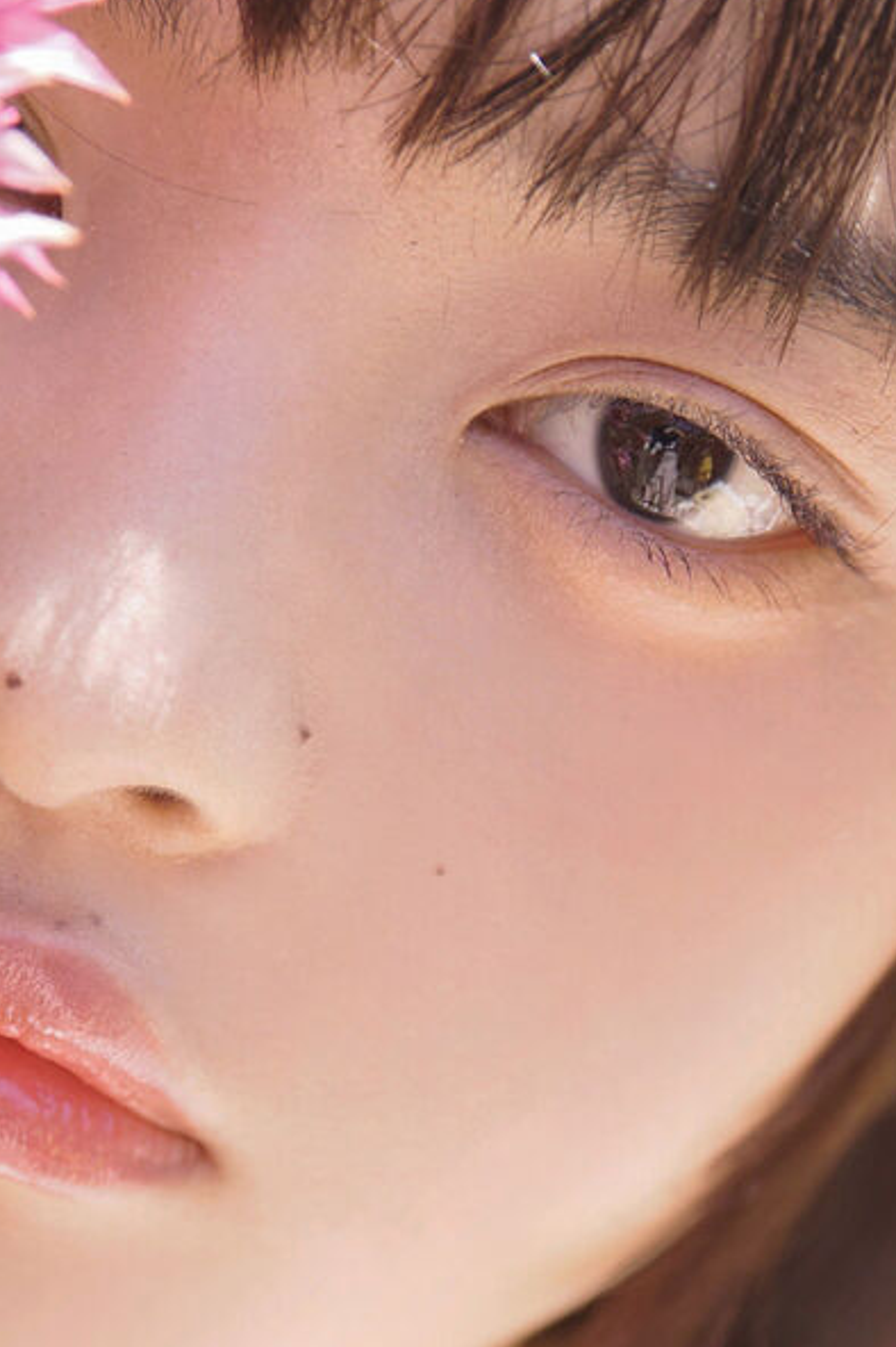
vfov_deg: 9.6
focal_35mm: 213
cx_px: 473
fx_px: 7961
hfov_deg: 6.4
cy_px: 1195
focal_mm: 70
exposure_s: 1/250
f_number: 2.8
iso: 100
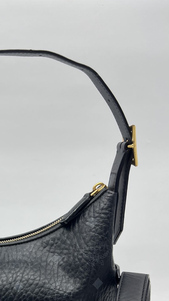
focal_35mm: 54
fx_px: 430
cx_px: -20
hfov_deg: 21.1
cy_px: 249
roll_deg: +0.0
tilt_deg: -8.0
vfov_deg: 36.9
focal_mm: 5.7
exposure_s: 1/135
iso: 32
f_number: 1.5
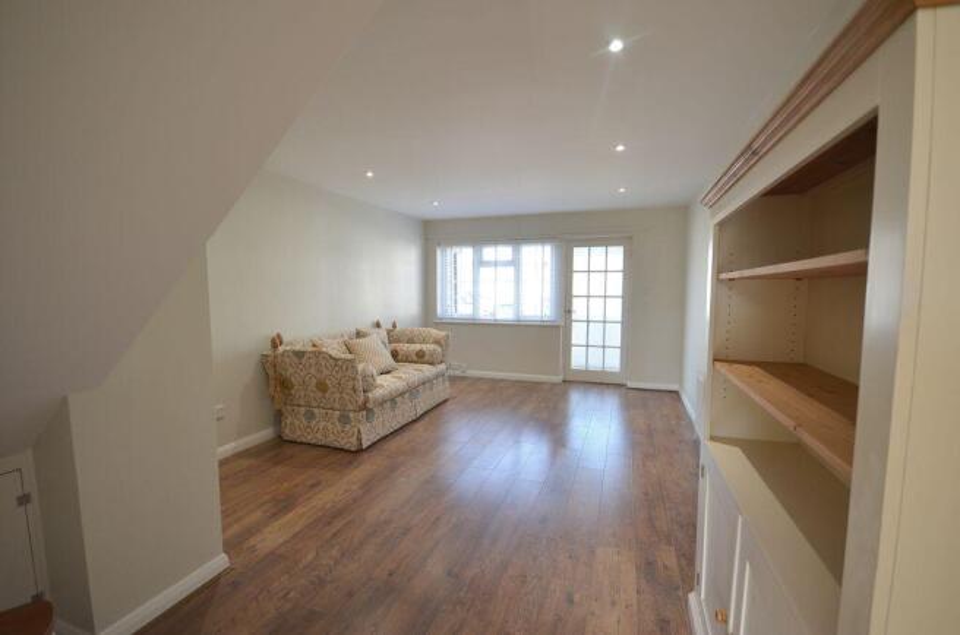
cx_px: 480
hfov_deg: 100.5
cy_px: 318
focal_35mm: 15
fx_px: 399
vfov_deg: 77.0
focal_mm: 10
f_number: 4
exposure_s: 1/60
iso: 400
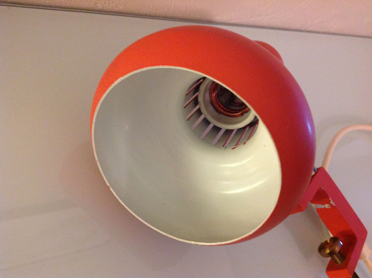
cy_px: 139
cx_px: 186
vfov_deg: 40.6
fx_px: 376
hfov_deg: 52.7
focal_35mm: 35
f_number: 2.4
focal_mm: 4.28
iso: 400
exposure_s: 1/17
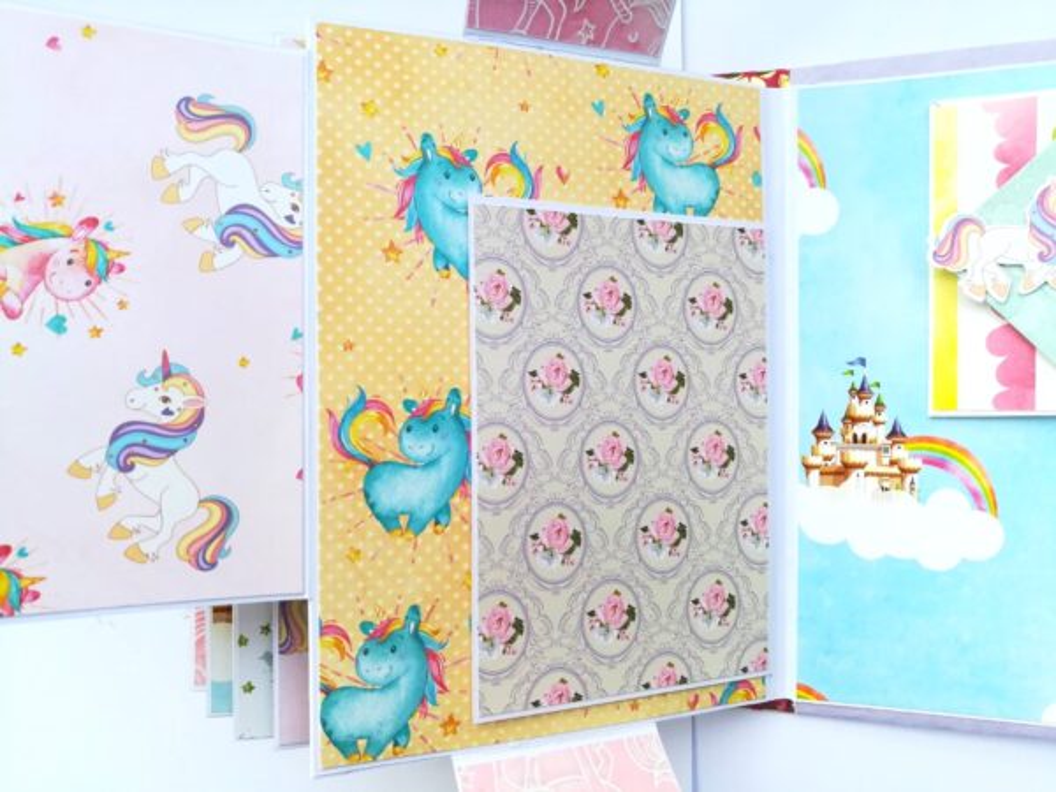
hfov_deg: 67.3
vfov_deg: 53.1
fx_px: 793
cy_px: 396
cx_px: 528
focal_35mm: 26
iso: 80
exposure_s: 1/100
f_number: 2.2
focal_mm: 3.83
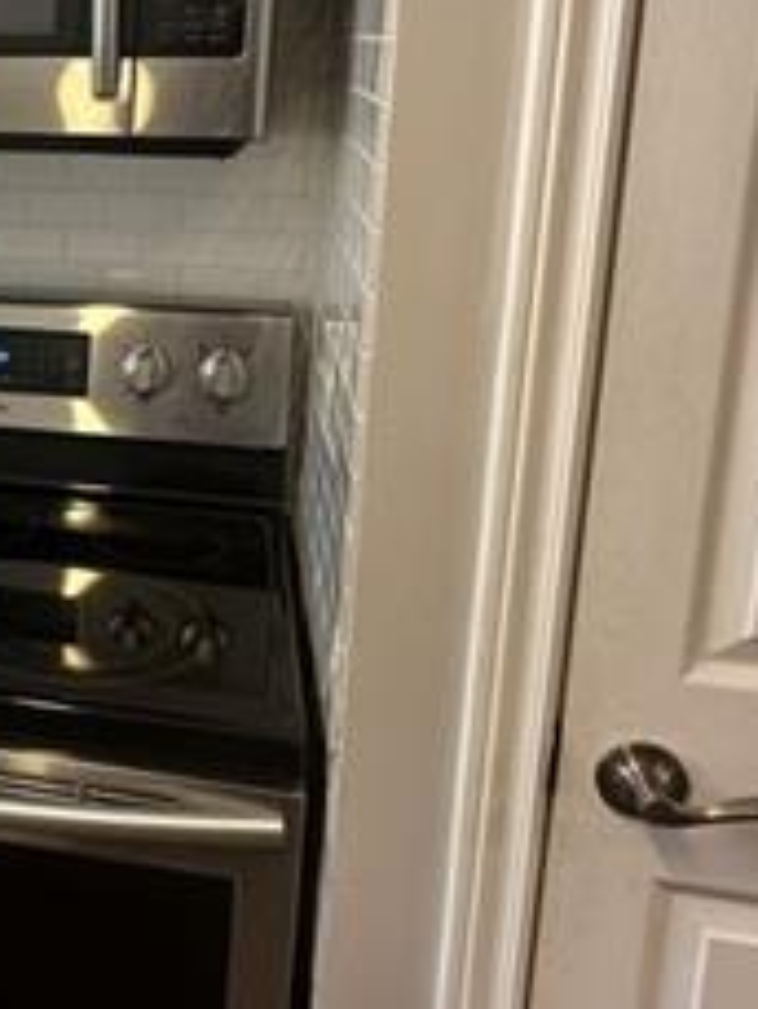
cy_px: 304
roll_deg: +0.2
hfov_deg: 26.6
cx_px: -203
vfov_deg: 39.7
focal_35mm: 47
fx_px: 1371
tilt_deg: -10.6
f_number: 2.2
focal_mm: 2.22
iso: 200
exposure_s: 1/60
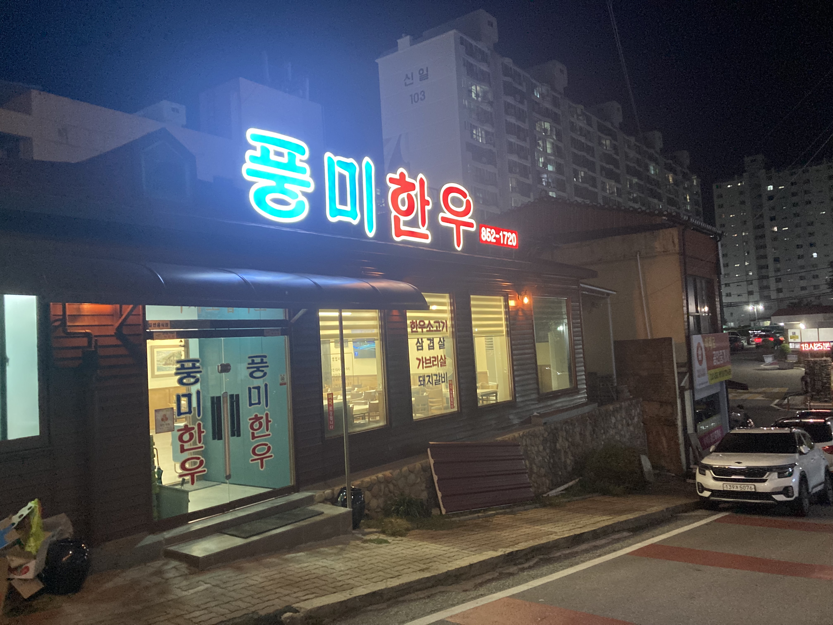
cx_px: 416
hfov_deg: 63.4
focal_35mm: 28
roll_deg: +4.7
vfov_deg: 49.7
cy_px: 312
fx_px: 674
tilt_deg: +2.1
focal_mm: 3.99
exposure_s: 1/30
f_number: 1.8
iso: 400
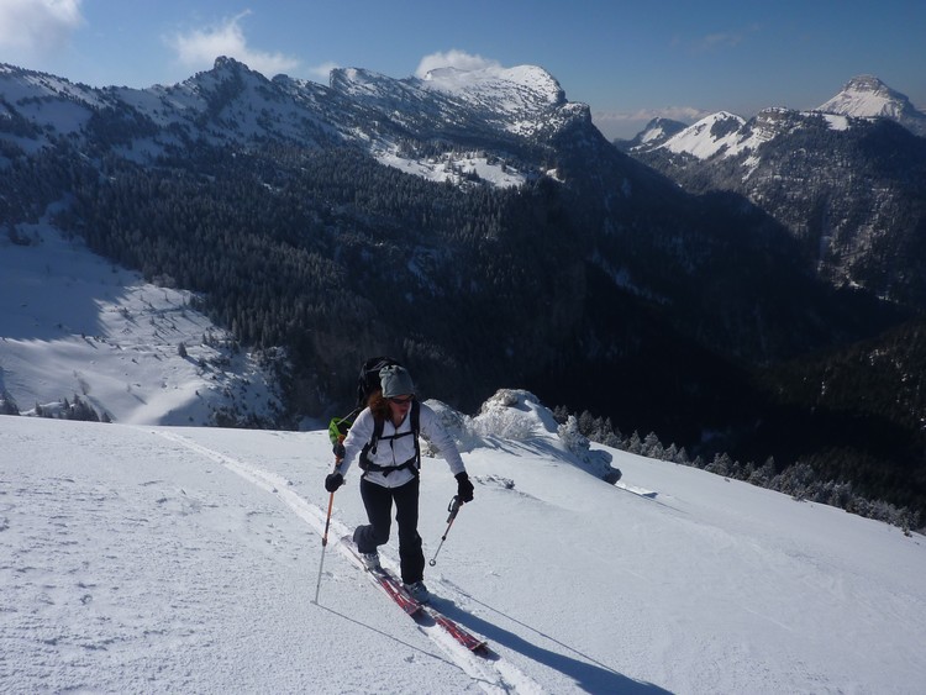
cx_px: 463
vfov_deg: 54.9
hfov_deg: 69.4
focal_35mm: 25
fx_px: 669
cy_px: 348
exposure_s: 1/800
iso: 80
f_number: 5.6
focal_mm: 4.1
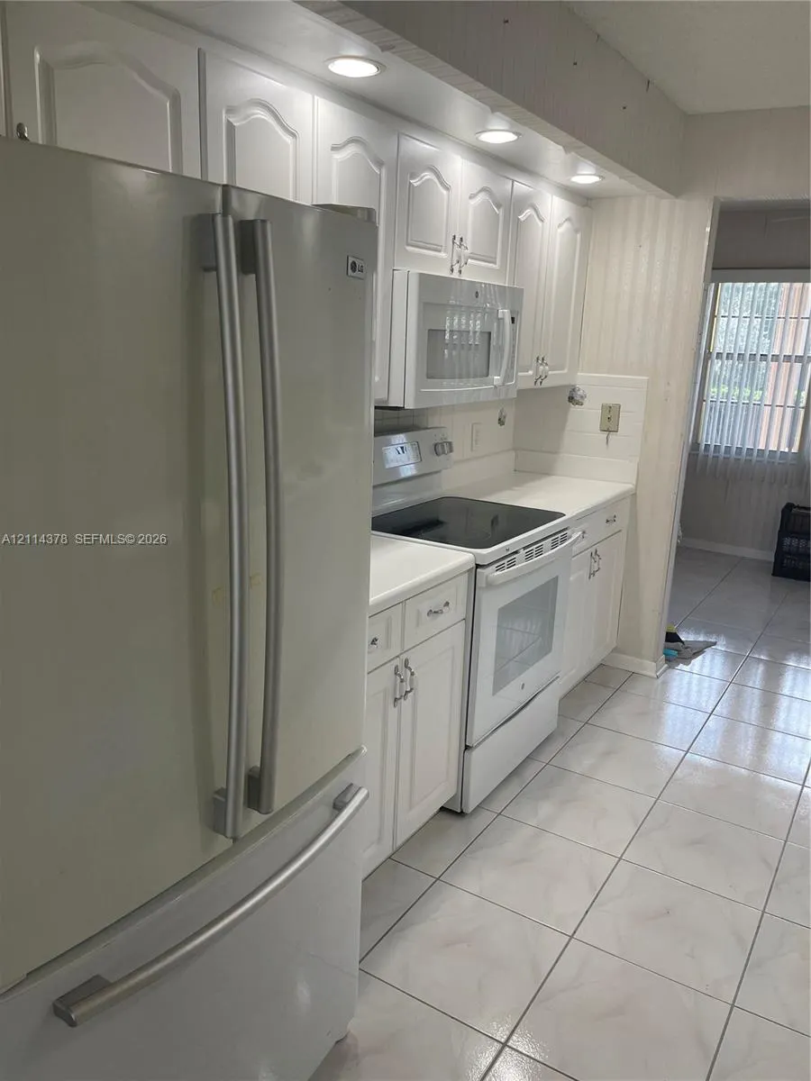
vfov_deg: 69.4
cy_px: 540
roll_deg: -1.8
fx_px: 781
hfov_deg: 54.9
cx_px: 406
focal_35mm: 25
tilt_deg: -14.7
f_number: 1.6
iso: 50
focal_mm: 5.1
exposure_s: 1/120
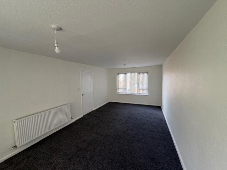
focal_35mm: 14
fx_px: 92
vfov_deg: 85.7
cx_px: 114
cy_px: 85
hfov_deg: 102.1
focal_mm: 2.22
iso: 125
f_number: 2.2
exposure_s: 1/121
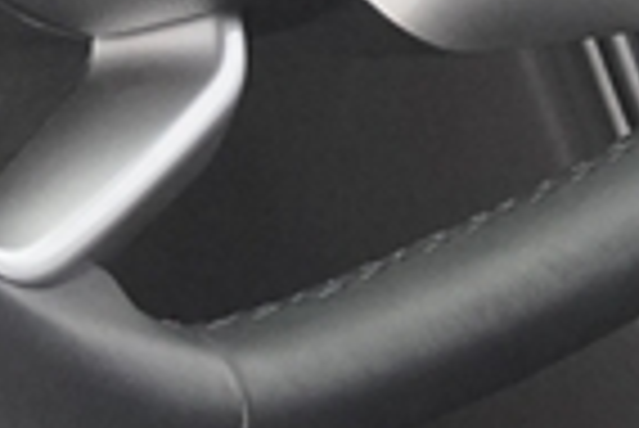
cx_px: 518
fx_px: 6130
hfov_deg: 6.0
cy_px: -318
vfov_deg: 4.0
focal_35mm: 345
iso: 2000
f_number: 2.8
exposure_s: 1/160
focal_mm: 32
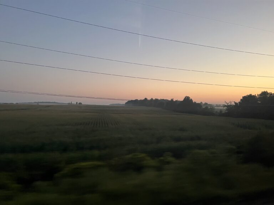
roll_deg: -1.5
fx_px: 206
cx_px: 137
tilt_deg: +0.2
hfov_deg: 67.3
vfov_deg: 53.1
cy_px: 102
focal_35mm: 26
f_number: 1.5
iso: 320
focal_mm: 5.7
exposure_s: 1/60
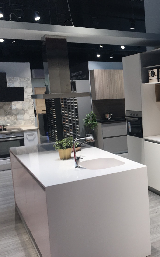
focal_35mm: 42
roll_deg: +2.0
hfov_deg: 28.2
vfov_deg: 47.2
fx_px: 293
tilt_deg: -5.1
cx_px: 170
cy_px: 128
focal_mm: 4.15
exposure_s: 1/50
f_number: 2.2
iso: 32
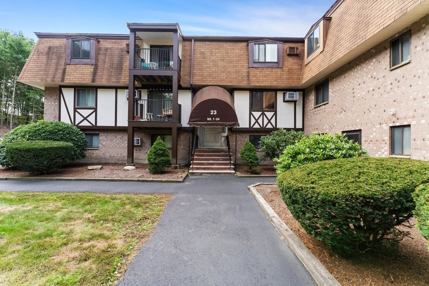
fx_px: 176
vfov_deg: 78.1
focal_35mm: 15
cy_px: 143
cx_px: 214
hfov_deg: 101.1
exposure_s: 1/500
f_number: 11
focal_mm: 14.8
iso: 2500
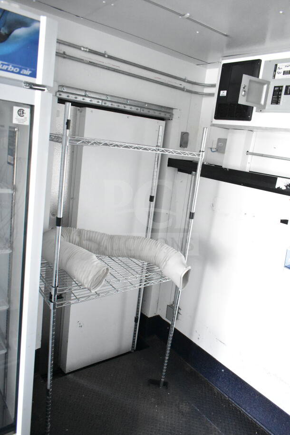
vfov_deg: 67.4
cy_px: 218
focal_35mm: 27
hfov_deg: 48.0
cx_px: 145
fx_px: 326
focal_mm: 18
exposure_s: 1/30
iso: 7200
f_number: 3.5
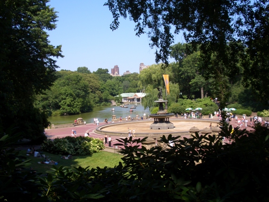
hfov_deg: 45.8
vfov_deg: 35.1
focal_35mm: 41
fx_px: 318
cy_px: 101
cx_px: 134
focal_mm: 6.8
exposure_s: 1/250
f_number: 4.6
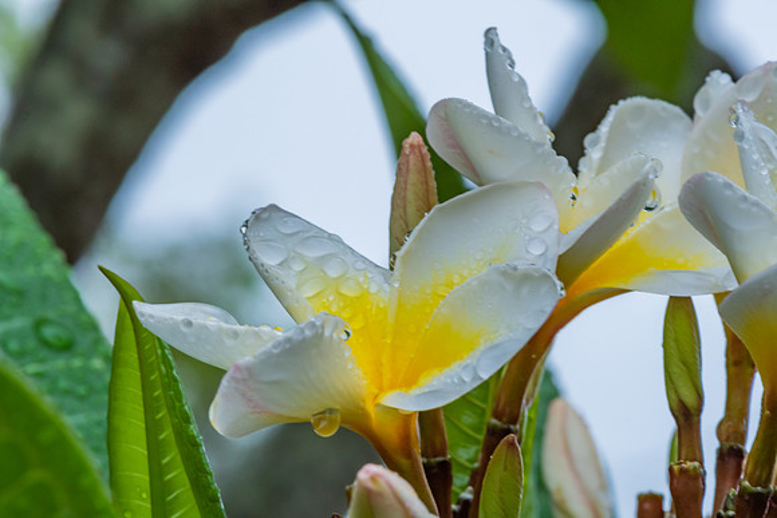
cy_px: 259
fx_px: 3400
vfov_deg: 8.7
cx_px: 388
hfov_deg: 13.0
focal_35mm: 158
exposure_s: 1/20
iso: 640
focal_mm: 105
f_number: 20
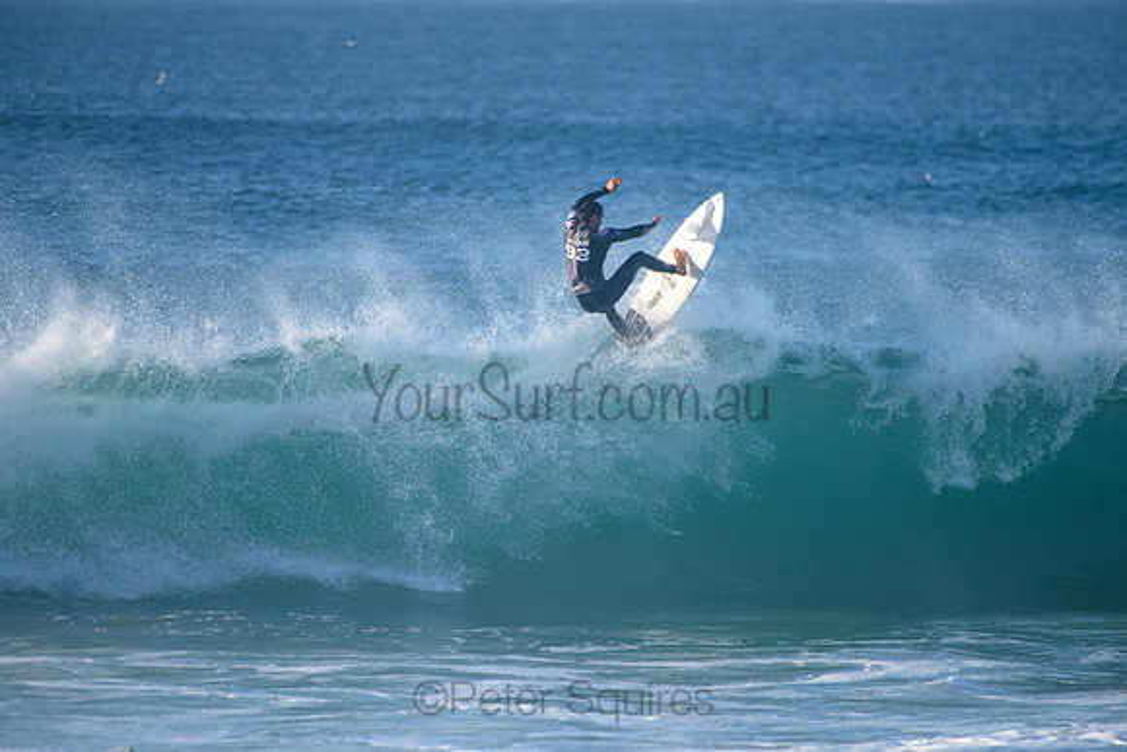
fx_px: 16898
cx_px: 565
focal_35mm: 540
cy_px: 358
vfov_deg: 2.5
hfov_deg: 3.8
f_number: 5.6
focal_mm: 500
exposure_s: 1/2000
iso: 500
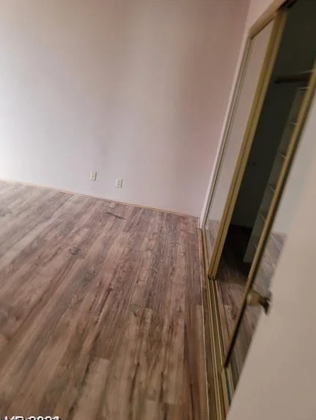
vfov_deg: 67.3
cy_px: 214
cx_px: 159
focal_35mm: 26
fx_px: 316
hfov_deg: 53.1
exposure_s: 1/40
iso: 250
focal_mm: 7
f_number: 1.8
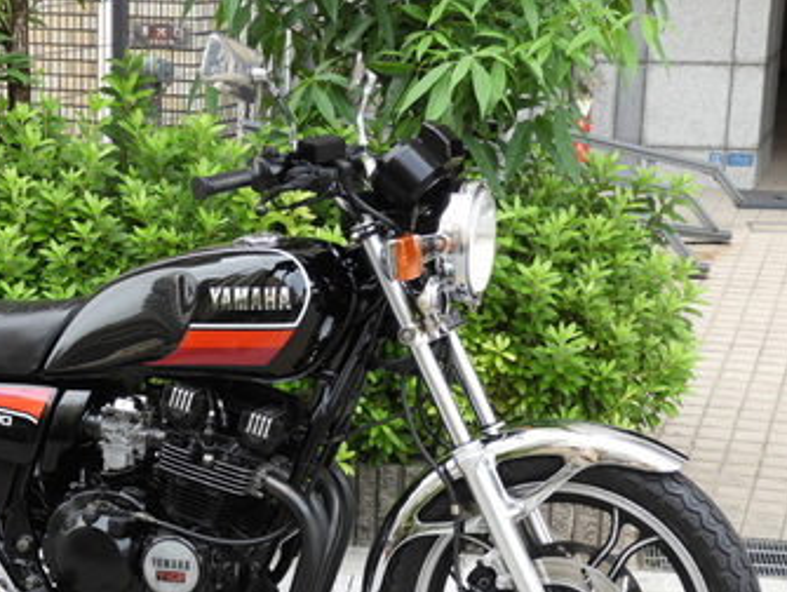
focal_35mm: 82
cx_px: 218
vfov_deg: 17.9
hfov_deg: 23.6
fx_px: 1866
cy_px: 433
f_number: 4
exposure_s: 1/100
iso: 100
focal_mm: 9.9
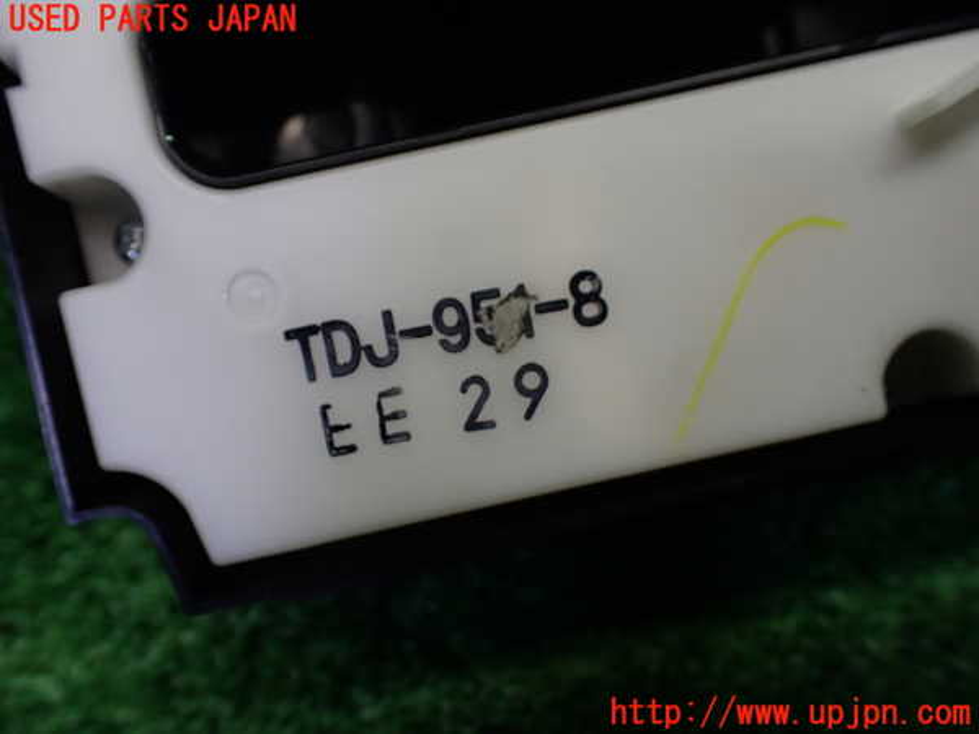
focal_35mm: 30
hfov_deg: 60.0
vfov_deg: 46.8
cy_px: 367
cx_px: 490
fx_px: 848
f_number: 2.3
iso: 250
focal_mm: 5.4
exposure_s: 1/125
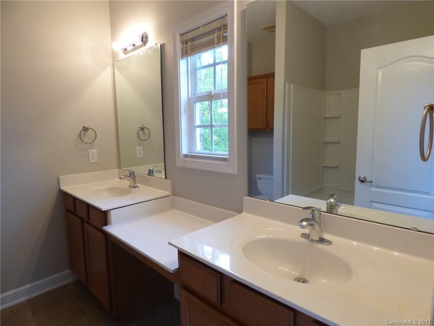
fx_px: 251
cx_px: 217
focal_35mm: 20
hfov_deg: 81.7
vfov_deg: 66.0
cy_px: 163
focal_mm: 3.58
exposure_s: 1/60
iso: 200
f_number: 2.8
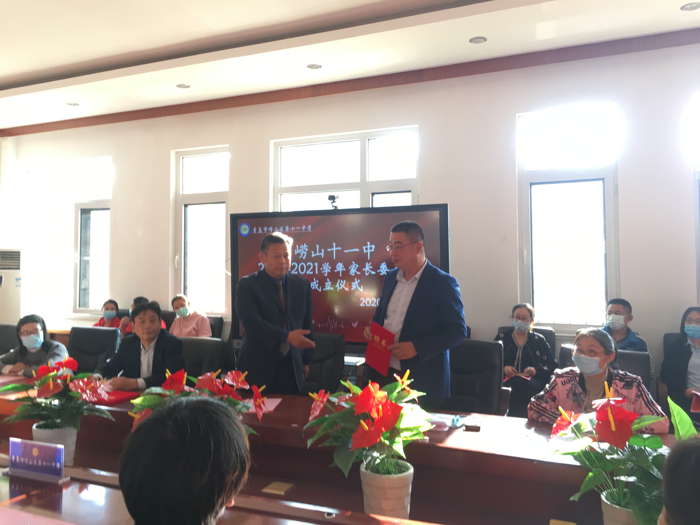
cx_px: 350
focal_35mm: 29
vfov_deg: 48.2
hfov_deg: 61.7
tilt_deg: +1.1
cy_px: 262
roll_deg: -1.6
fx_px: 586
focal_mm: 4.15
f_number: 2.2
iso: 25
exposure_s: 1/33
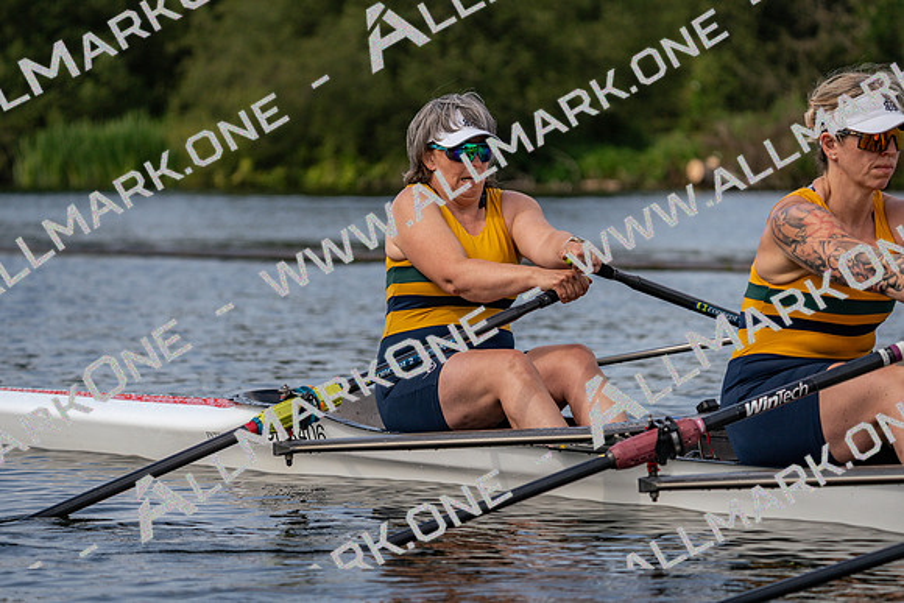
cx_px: 452
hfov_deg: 10.3
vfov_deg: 6.9
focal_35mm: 200
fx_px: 5023
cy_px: 302
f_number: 5.6
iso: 250
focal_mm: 200
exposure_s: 1/1600
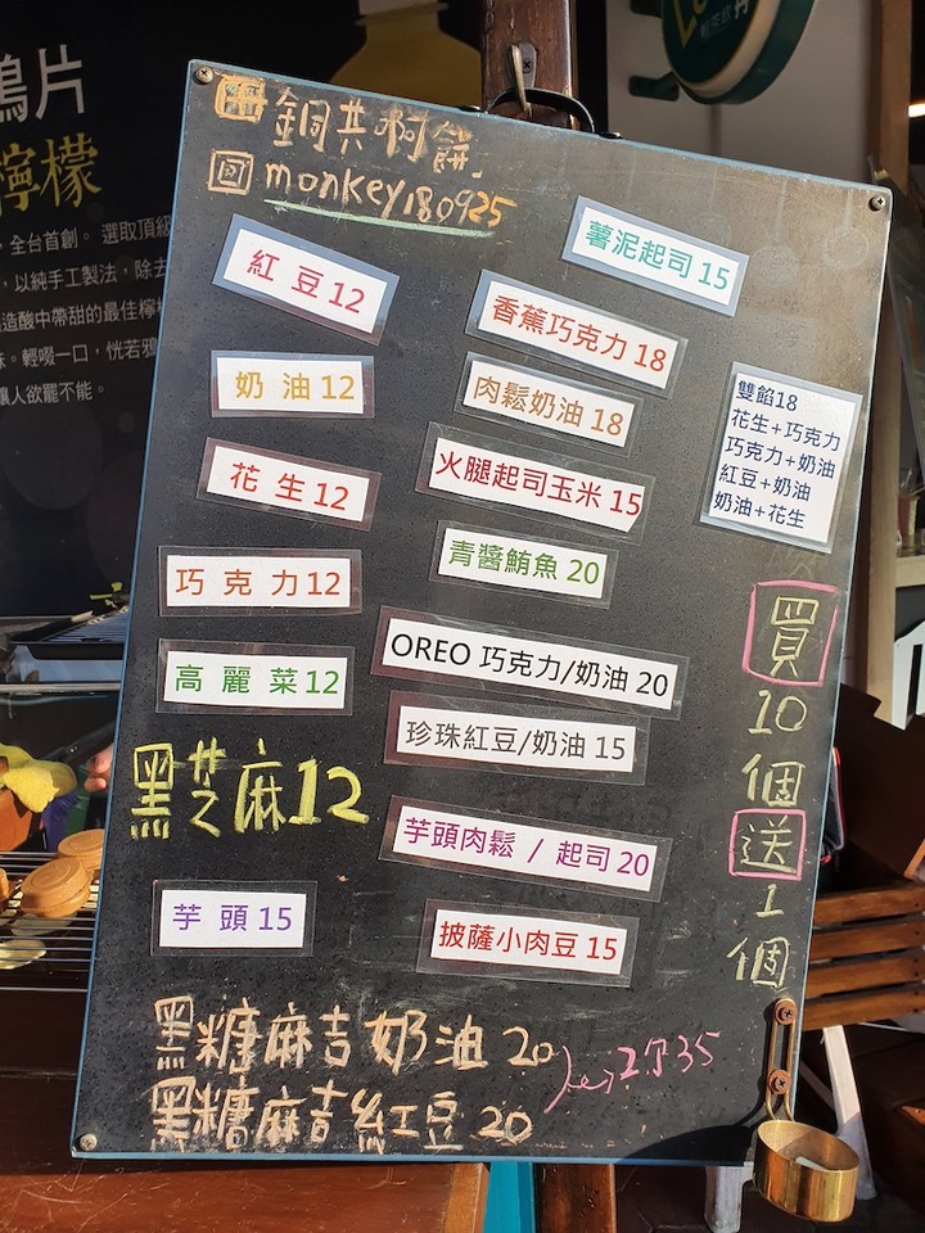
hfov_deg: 53.1
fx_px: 926
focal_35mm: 26
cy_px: 616
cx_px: 462
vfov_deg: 67.3
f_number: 2.4
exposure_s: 1/964
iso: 50
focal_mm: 4.32
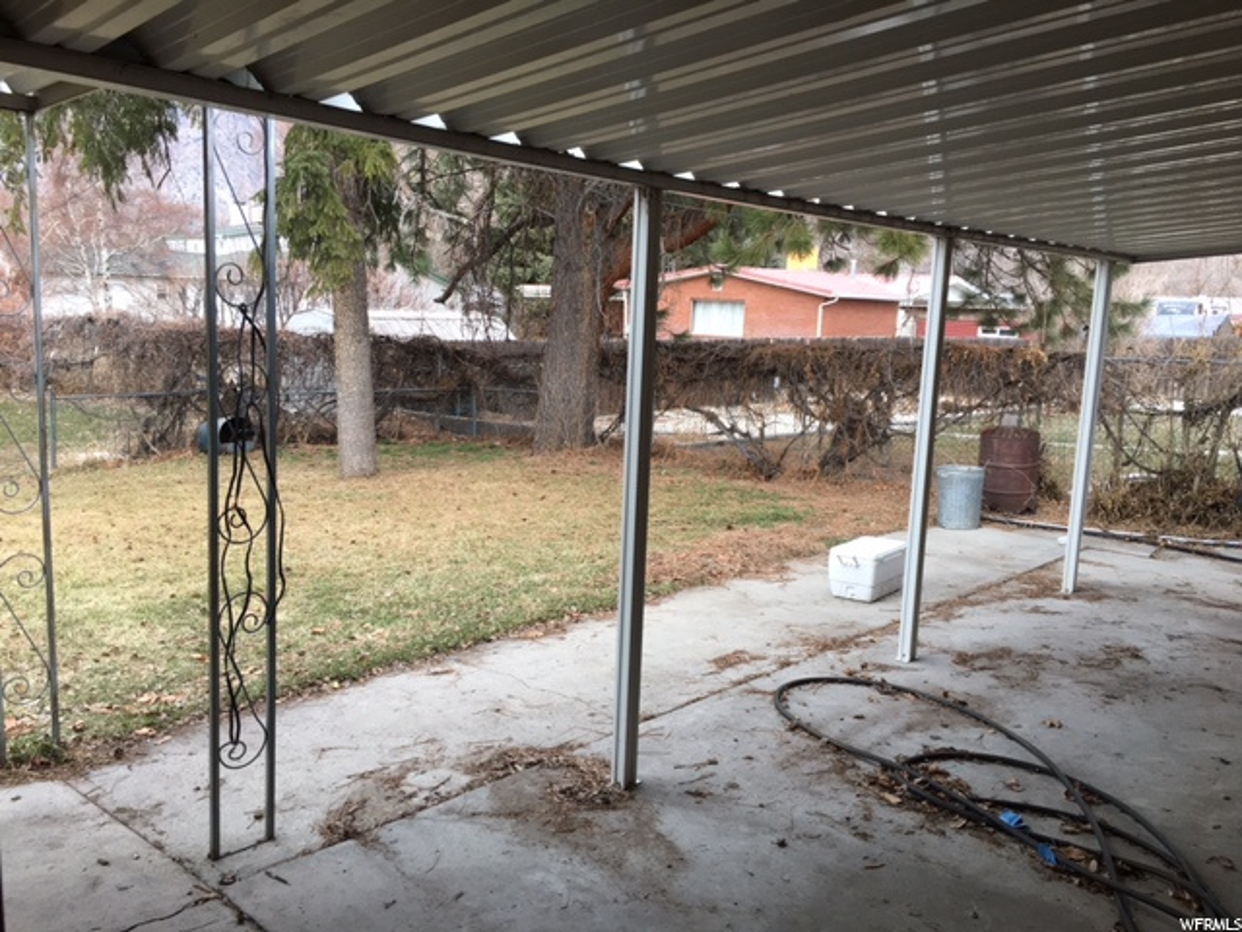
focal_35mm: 29
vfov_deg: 48.2
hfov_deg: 61.7
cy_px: 466
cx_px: 621
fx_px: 1041
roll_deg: -1.9
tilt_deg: -8.9
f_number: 2.2
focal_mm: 4.15
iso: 40
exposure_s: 1/120
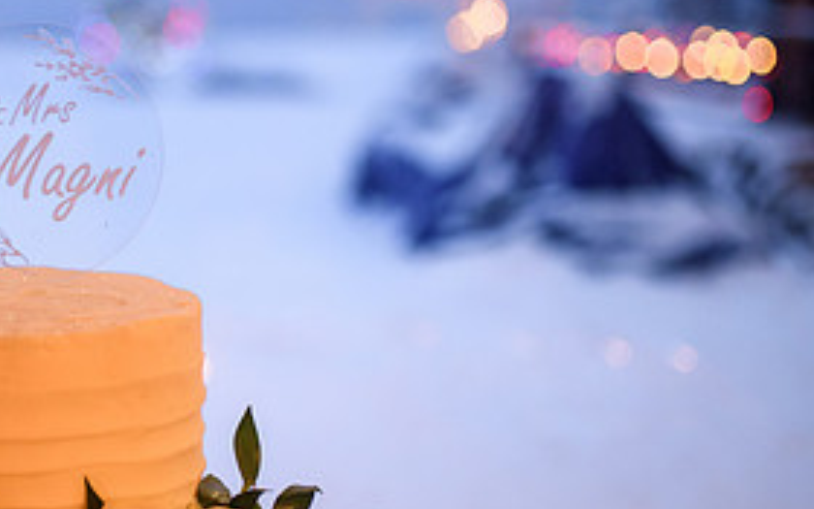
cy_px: 217
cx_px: 29
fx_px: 1642
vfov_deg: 17.6
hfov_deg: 26.6
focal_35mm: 74
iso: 2000
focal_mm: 35
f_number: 1.8
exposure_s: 1/250
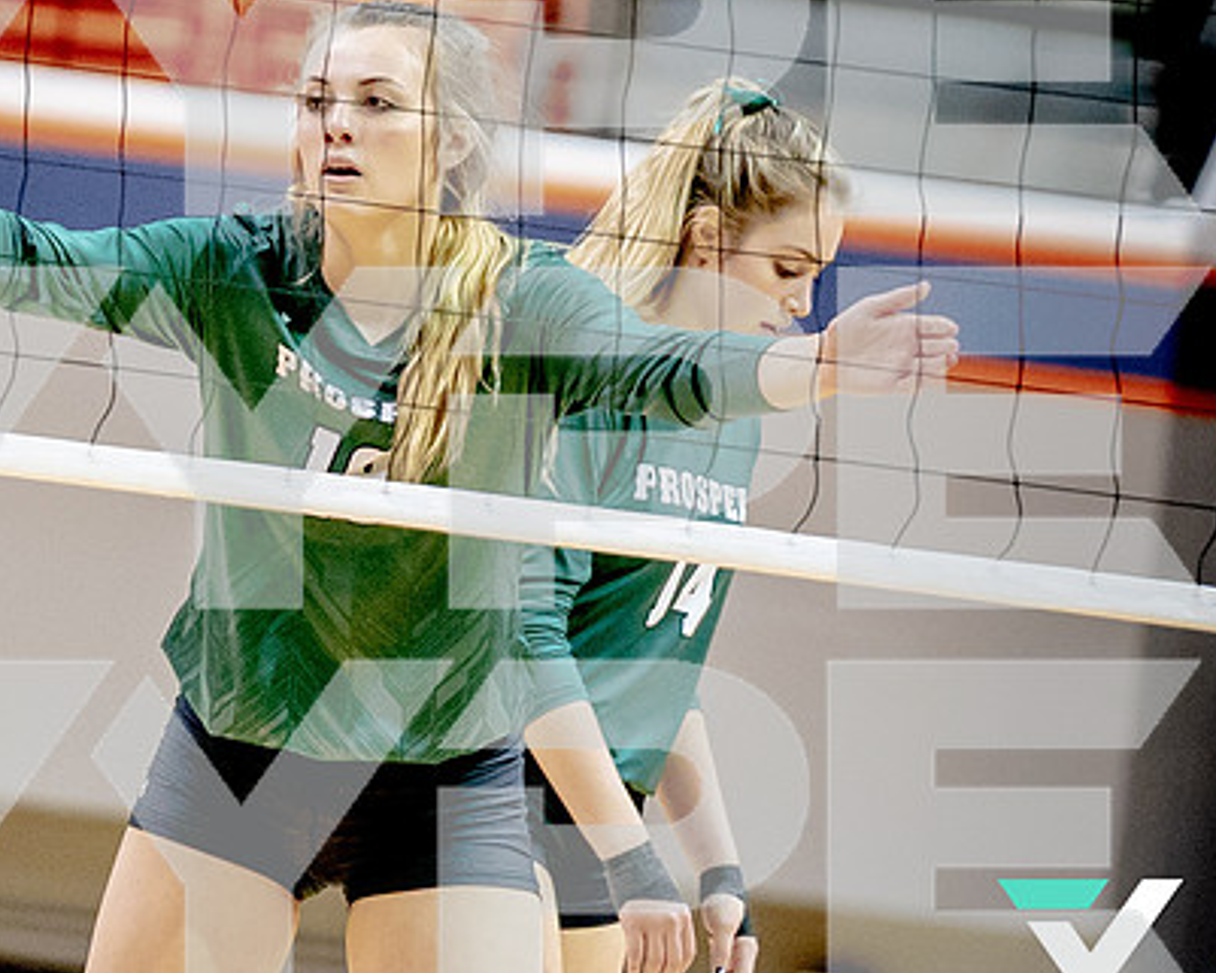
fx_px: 20447
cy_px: 264
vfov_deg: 2.7
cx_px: 451
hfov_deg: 3.4
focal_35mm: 568
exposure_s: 1/1500
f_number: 2.8
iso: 4000
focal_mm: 200
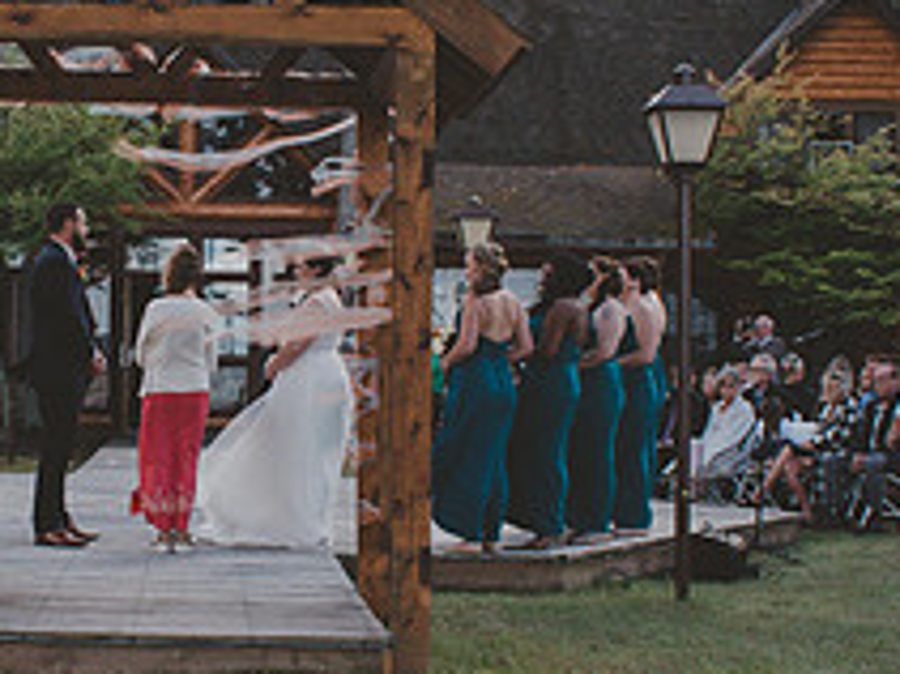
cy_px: 343
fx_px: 2105
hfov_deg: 23.7
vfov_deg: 18.2
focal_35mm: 81
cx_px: 145
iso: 250
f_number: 8
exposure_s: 1/250
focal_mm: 18
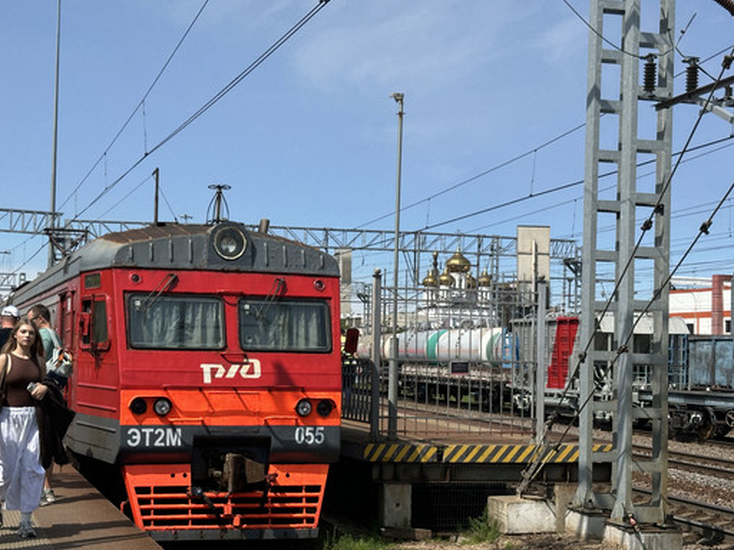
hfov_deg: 32.1
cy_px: 301
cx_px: 300
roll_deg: -0.9
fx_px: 1272
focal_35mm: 60
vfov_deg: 24.4
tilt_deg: +1.6
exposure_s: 1/3257
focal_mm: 6.86
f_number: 1.78
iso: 64
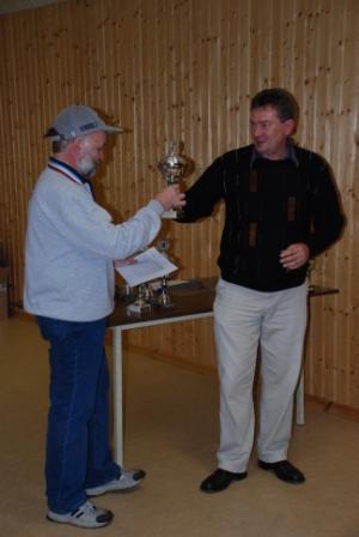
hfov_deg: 25.8
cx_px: 180
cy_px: 268
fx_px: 783
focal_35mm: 52
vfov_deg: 37.8
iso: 400
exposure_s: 1/60
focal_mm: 35
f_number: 4.5
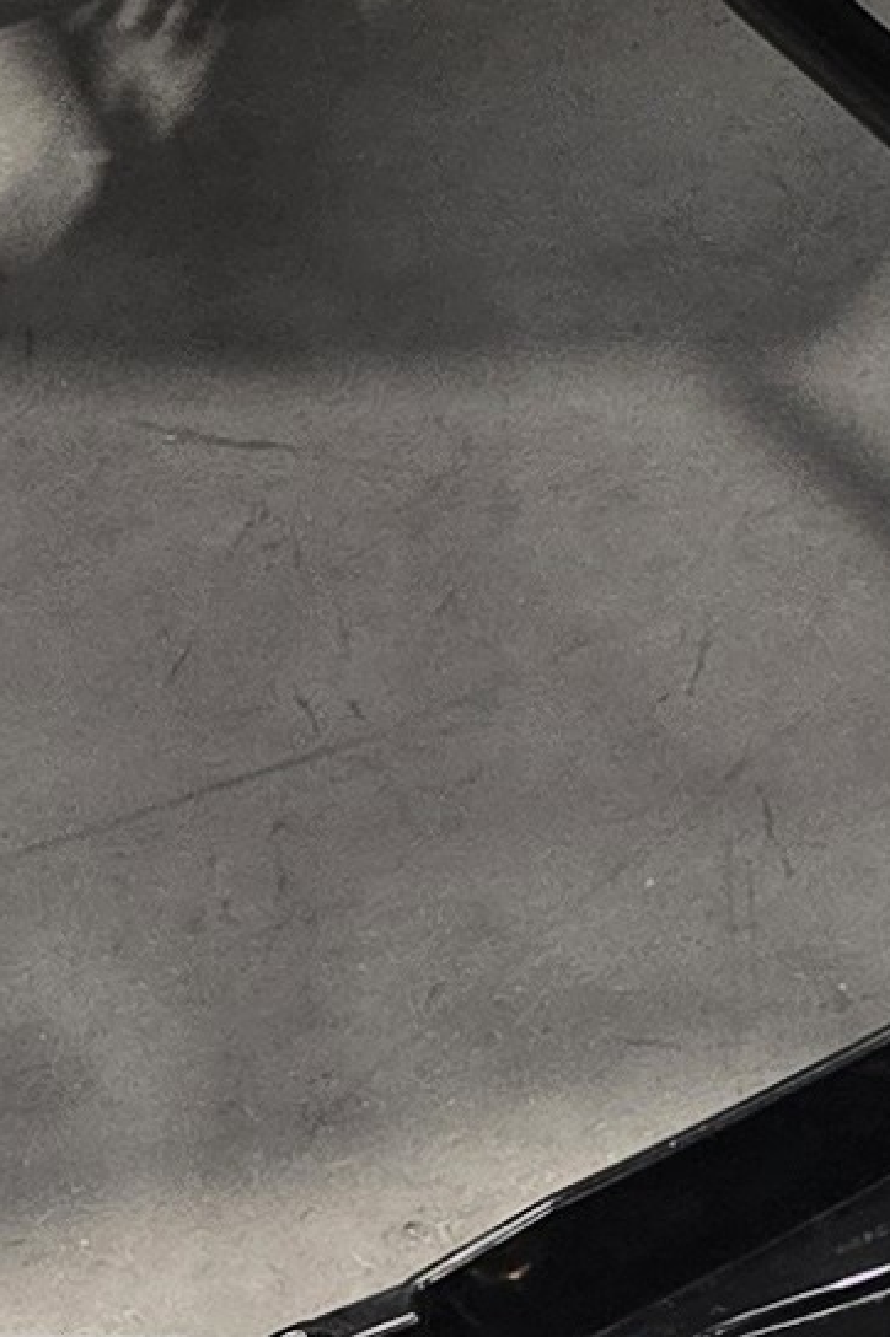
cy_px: -1013
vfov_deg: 11.0
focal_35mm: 176
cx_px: 2023
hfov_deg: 7.4
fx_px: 6534
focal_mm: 5.4
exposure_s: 1/120
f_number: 1.8
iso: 320
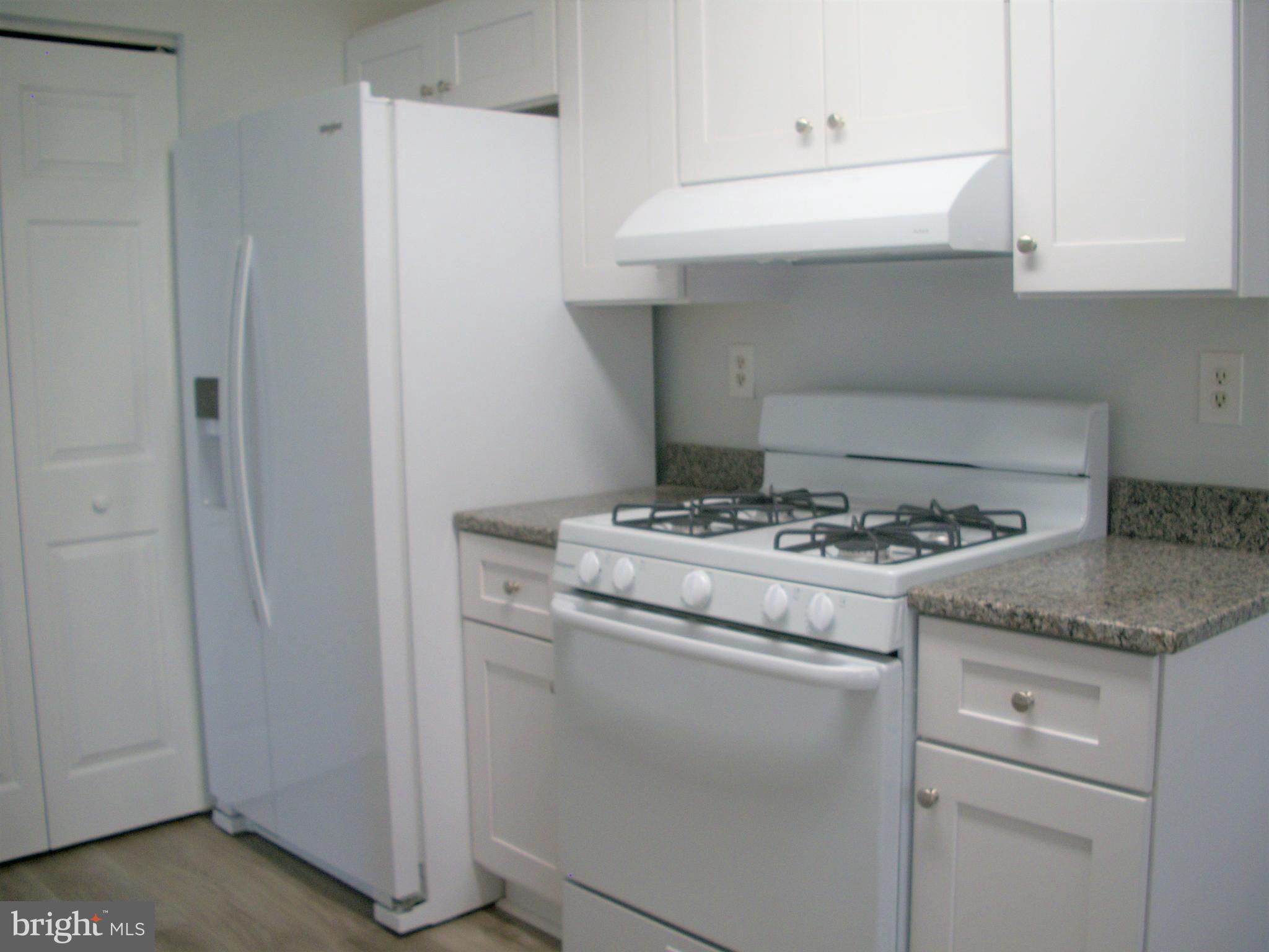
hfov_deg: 52.6
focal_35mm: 35
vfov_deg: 40.7
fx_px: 1283
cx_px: 634
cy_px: 476
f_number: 3.1
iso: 90
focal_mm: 6.3
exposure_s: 1/30
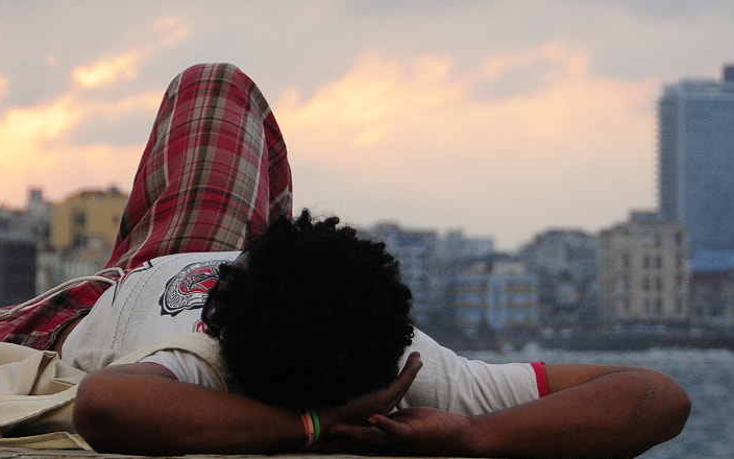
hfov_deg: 8.6
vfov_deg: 5.4
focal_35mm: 243
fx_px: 4861
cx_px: 195
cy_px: 153
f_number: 5
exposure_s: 1/250
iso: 400
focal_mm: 70
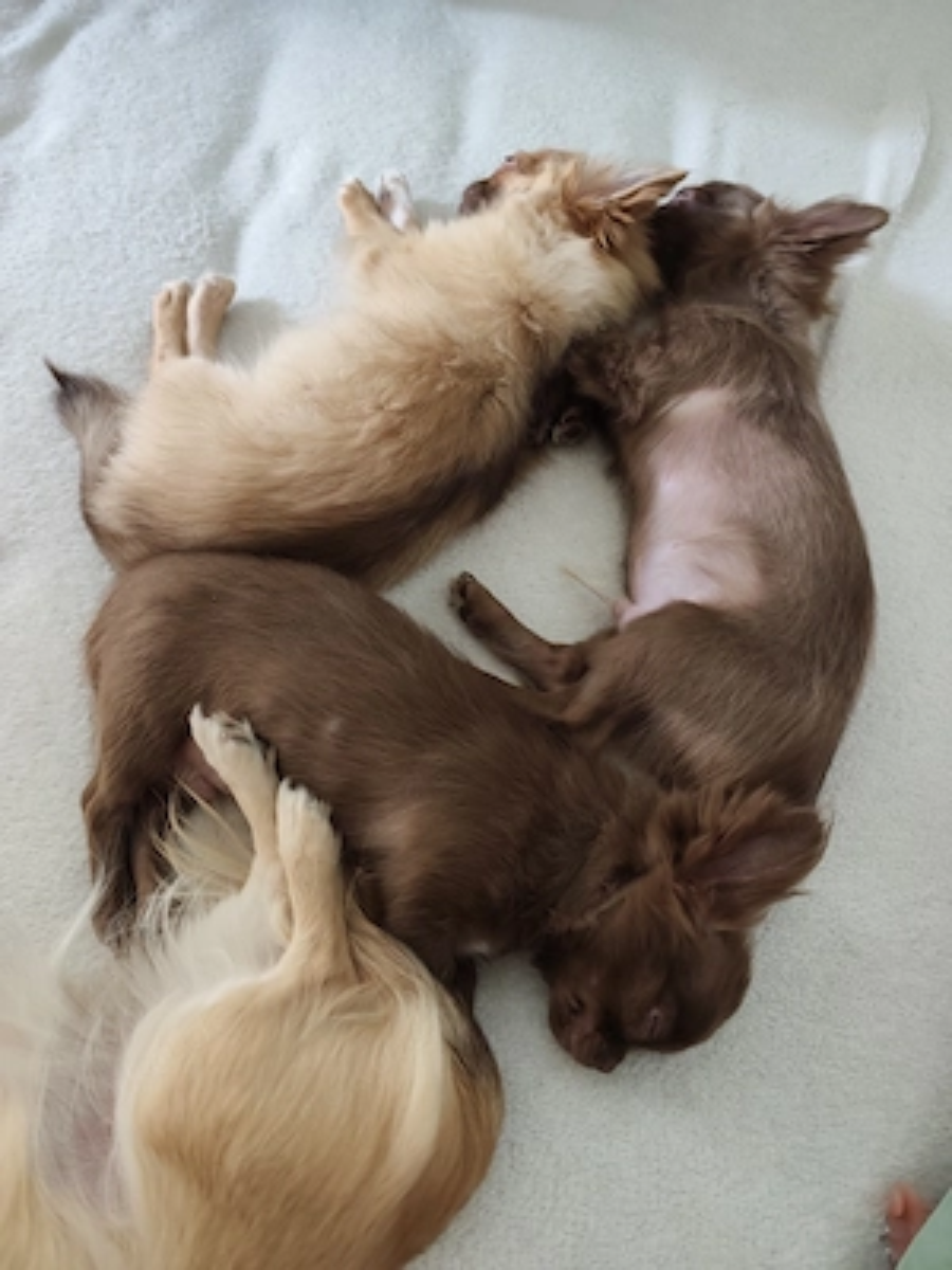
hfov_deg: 58.9
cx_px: 476
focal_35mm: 23
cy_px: 635
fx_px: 843
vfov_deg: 73.9
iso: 1250
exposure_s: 1/29.8
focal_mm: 6.19
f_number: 1.65
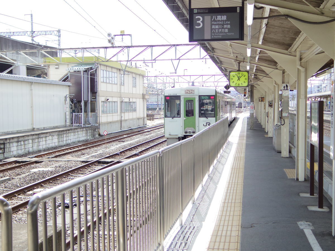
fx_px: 455
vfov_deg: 30.9
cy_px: 126
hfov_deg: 40.4
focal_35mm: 47
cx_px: 168
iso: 250
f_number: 1.9
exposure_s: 1/2000
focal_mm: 8.5
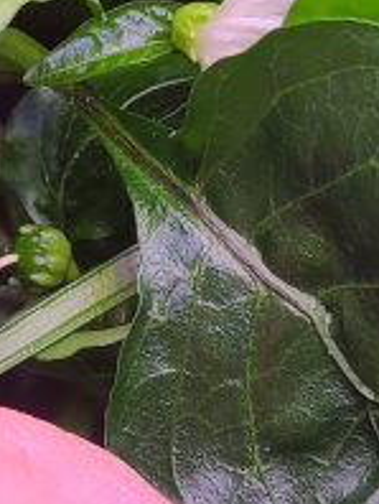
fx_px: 2039
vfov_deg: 14.0
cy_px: 111
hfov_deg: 10.6
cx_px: 158
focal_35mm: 140
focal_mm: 5.4
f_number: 1.8
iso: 40
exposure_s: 1/617
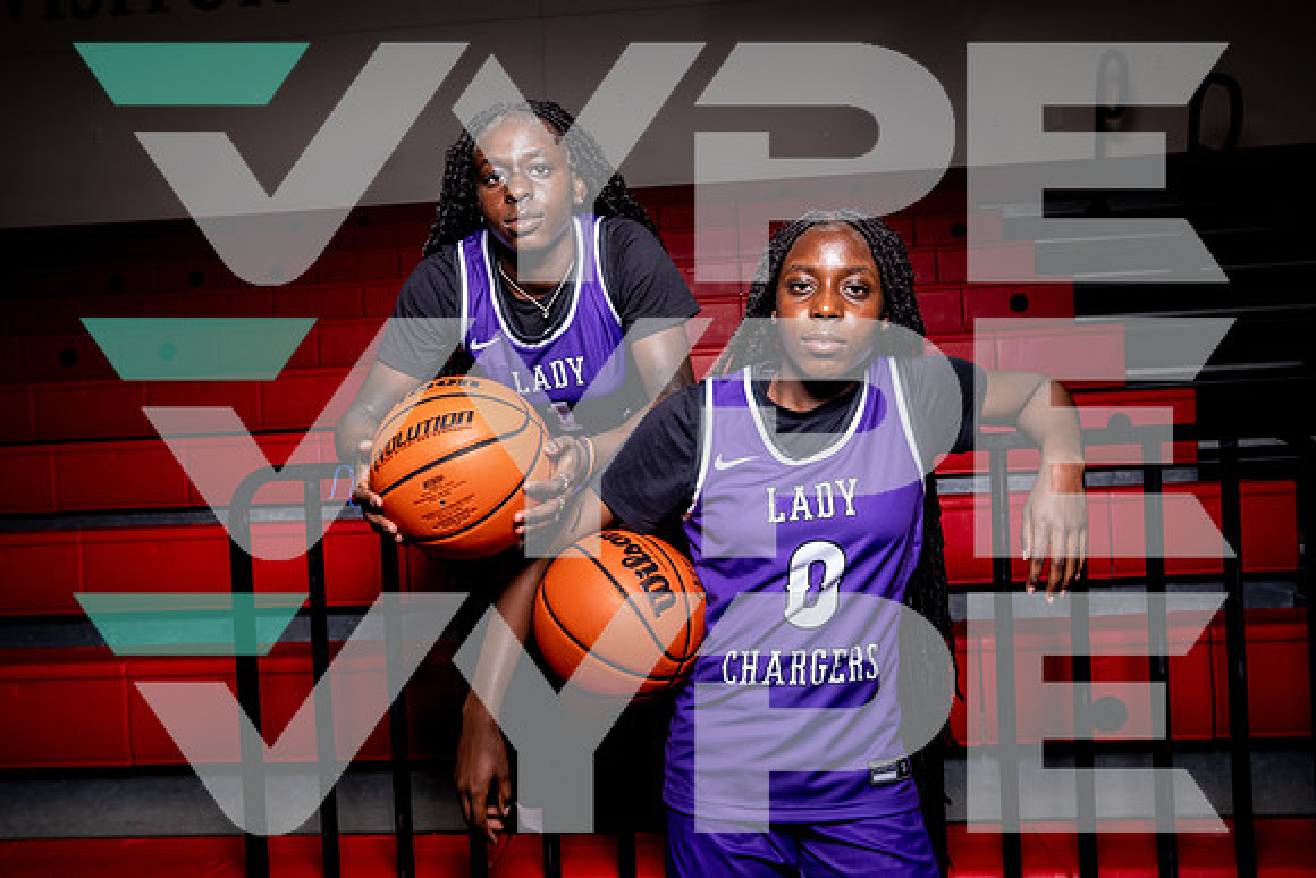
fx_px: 1133
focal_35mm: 31
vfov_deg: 42.3
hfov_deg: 60.3
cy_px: 439
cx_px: 658
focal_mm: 31
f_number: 8
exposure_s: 1/250
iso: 320
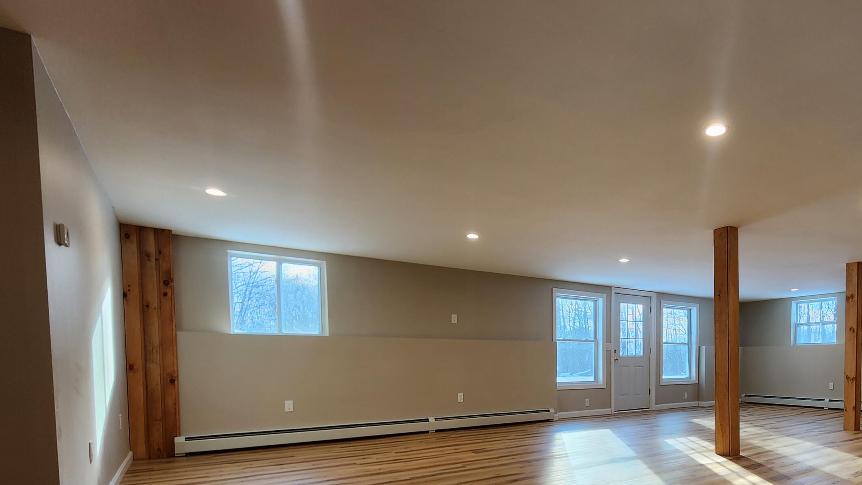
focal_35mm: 20
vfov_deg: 52.5
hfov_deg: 82.7
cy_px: 383
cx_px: 596
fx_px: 457
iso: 64
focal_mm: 2.2
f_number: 2.2
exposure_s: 1/60
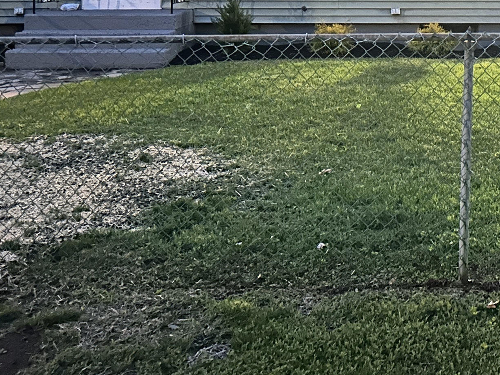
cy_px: -22
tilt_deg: -1.3
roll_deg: +0.0
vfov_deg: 23.2
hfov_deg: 31.3
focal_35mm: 60
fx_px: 867
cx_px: 404
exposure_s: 1/15
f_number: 1.78
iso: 3200
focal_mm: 6.86
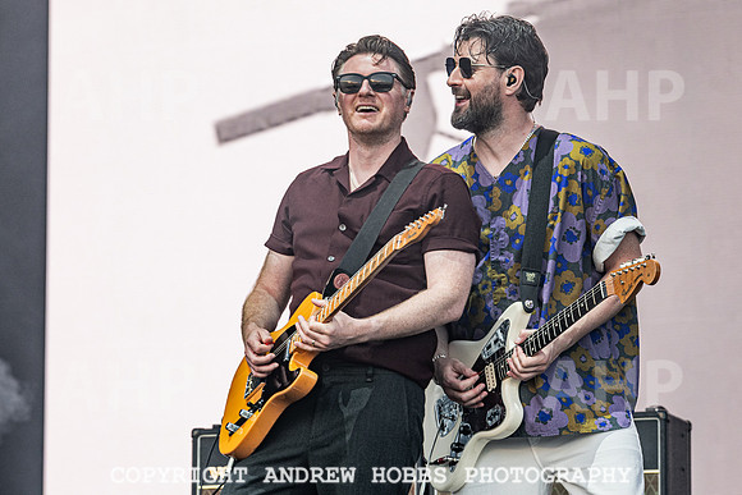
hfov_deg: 7.2
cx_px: 445
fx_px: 5912
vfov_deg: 4.8
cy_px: 202
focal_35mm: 287
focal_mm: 200
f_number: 5.6
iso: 320
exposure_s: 1/250
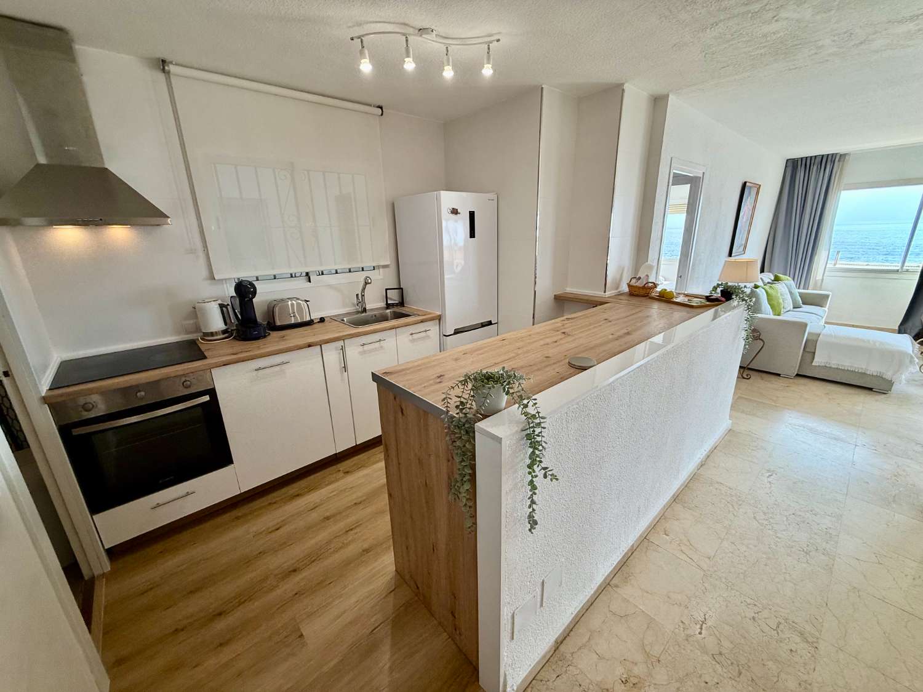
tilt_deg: -18.8
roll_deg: -1.4
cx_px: 462
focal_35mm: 14
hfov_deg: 102.1
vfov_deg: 85.7
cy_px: 346
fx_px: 373
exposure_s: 1/216
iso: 50
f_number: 2.2
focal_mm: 2.22
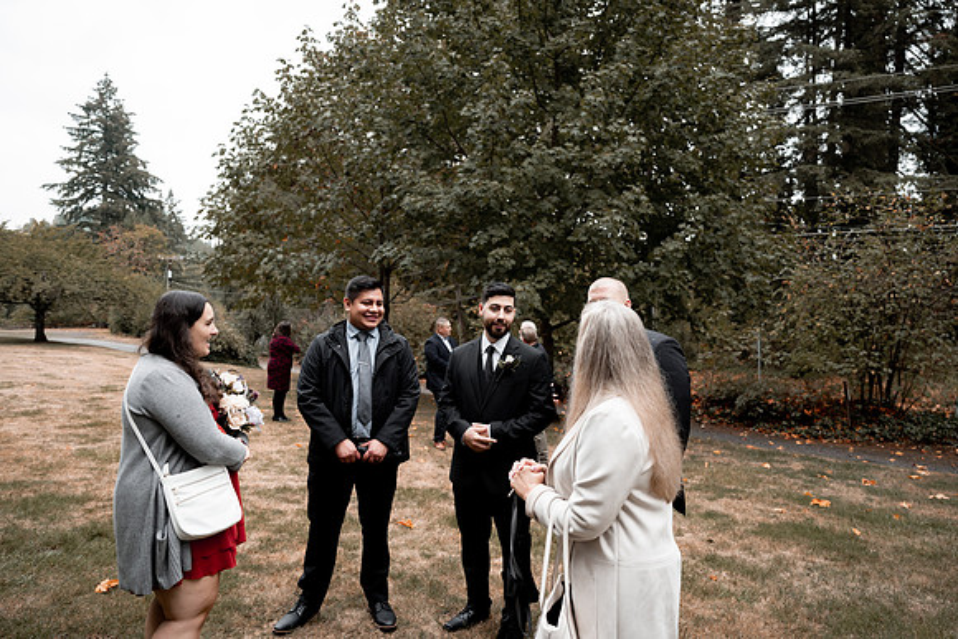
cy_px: 320
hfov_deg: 73.7
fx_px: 639
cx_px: 479
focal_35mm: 24
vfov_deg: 53.2
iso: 400
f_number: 2.8
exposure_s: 1/800
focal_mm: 24
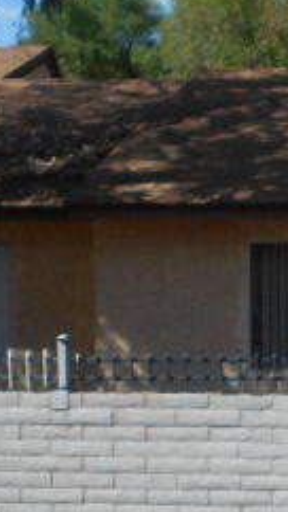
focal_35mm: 120
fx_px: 1630
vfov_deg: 17.7
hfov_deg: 9.5
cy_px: 427
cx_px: 563
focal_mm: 4.6
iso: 80
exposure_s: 1/1250
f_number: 3.2
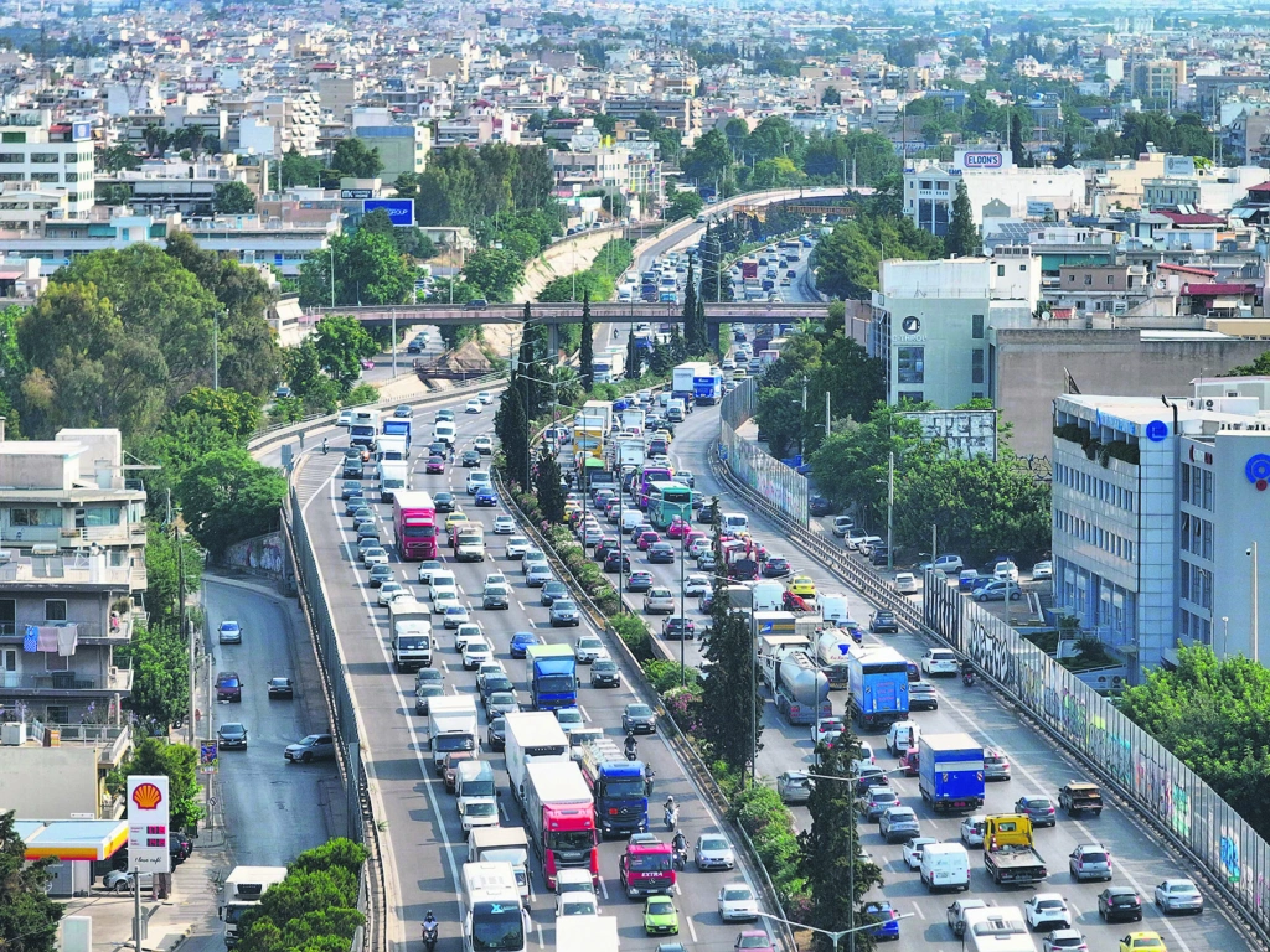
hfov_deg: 11.9
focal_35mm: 166
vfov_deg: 8.9
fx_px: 6090
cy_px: 476
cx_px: 635
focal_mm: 30.7
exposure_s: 1/800
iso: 110
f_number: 3.4
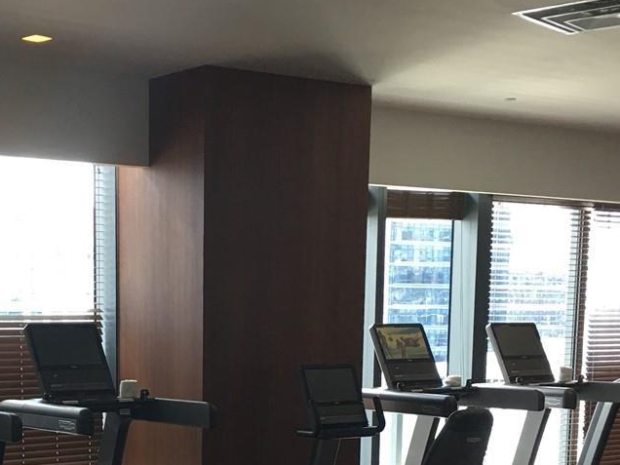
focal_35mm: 73
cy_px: 541
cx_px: 151
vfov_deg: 19.2
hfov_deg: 26.3
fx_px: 1307
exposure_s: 1/30
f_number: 2.2
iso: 32
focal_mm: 4.15
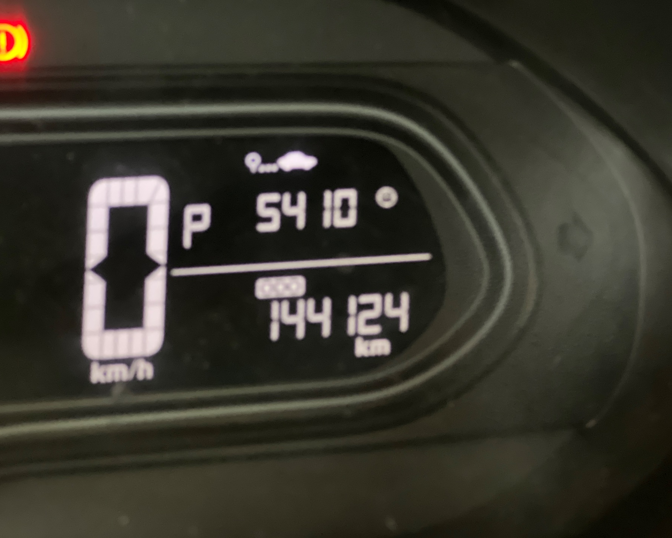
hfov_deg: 23.6
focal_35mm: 81
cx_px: 341
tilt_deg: -15.2
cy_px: 270
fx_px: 1611
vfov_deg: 18.9
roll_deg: +1.2
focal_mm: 9
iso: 1250
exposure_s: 1/15
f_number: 2.8
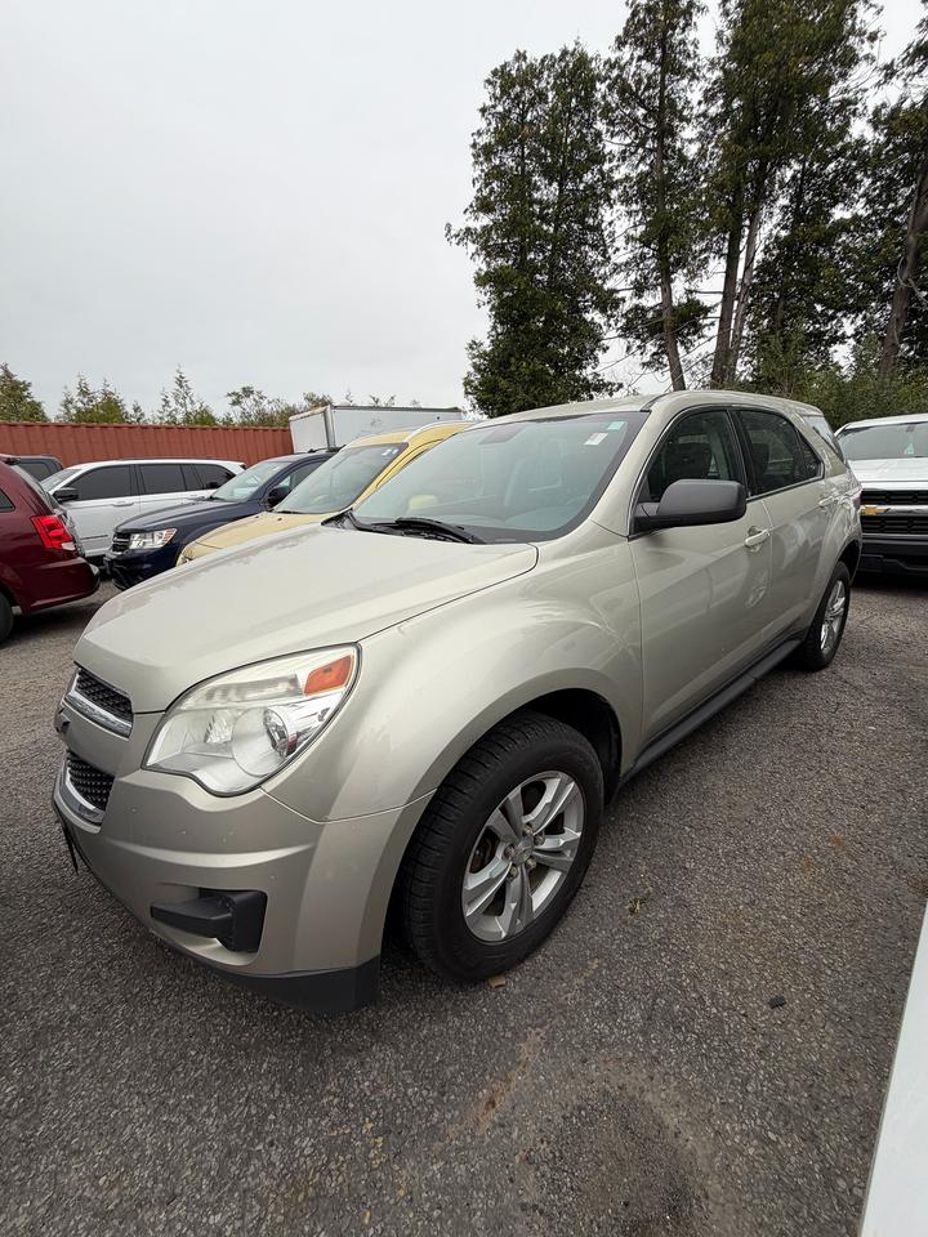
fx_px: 500
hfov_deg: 85.7
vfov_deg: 102.1
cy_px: 618
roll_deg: +1.2
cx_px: 464
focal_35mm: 14
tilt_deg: -14.2
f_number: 2.2
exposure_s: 1/315
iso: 50
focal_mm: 2.22
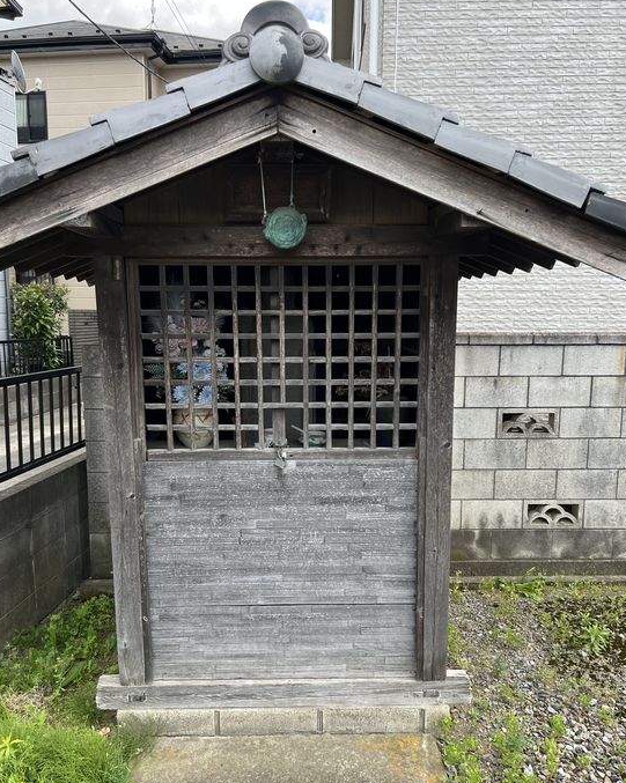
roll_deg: +0.2
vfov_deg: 58.7
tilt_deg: -8.6
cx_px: 286
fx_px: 695
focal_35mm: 30
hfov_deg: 48.4
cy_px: 428
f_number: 1.5
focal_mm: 5.7
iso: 50
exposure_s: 1/607
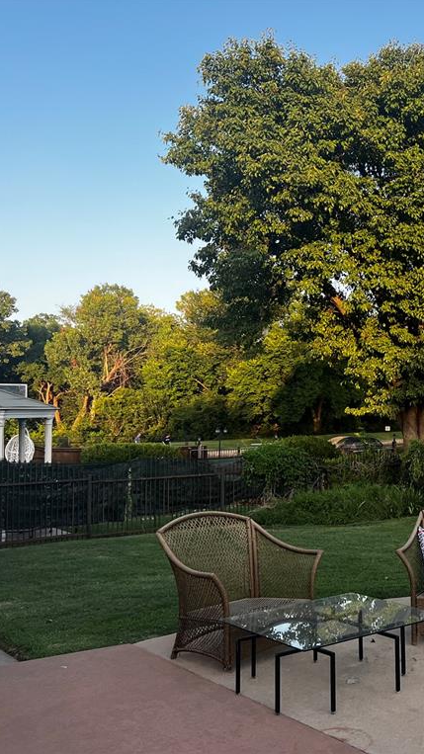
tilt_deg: +2.5
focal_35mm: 38
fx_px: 760
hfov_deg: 28.6
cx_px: 456
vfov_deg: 52.8
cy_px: 376
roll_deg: +1.7
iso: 50
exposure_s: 1/718
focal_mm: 5.7
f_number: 1.5
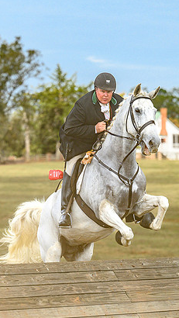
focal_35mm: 252
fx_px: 2124
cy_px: 159
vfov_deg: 8.6
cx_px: 33
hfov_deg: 4.8
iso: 400
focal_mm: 120
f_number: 3.5
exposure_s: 1/1000
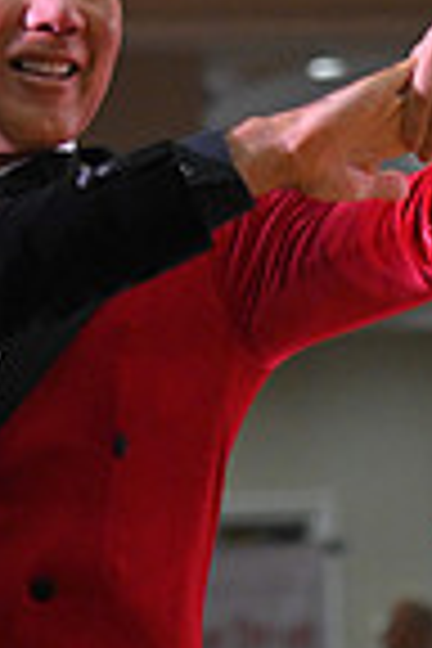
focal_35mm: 483
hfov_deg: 2.8
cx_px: -115
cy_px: 954
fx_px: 8693
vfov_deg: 4.2
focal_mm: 120
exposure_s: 1/400
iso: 2500
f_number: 5
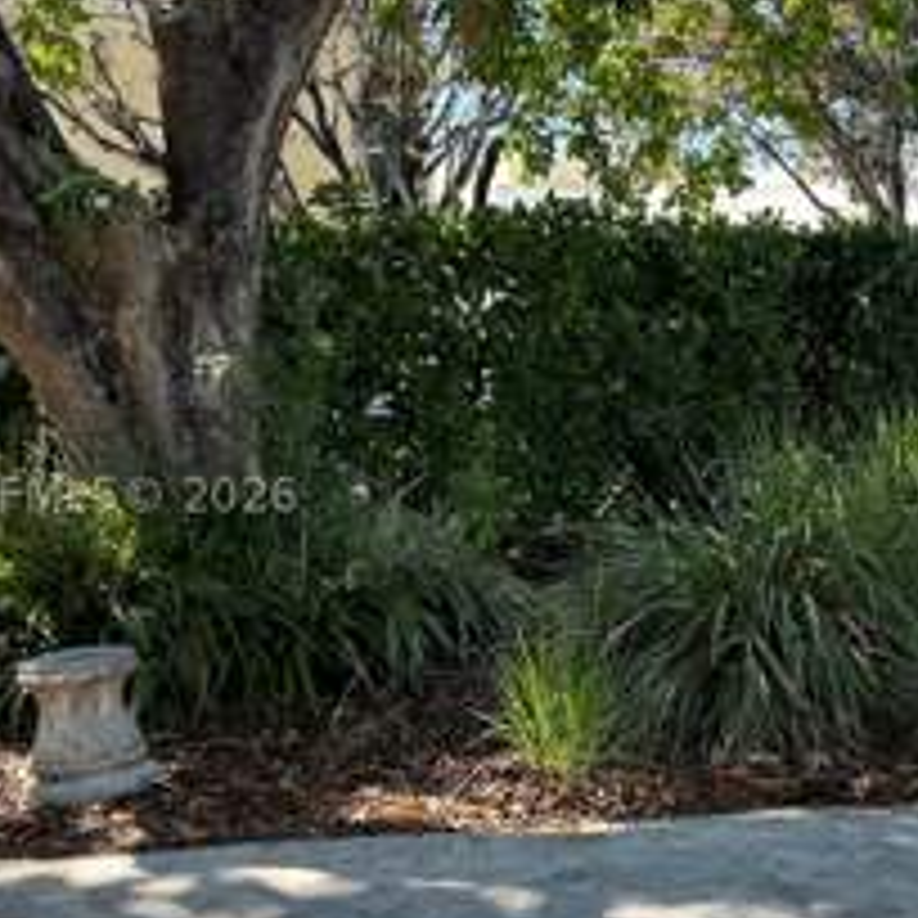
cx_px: 711
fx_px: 1620
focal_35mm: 54
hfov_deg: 31.0
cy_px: 495
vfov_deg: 31.6
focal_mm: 5.7
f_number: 1.5
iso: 50
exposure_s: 1/820
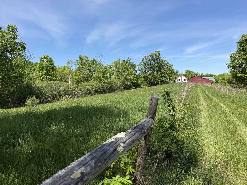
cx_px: 124
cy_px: 92
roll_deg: +1.4
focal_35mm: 24
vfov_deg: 56.8
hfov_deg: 71.6
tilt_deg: -4.4
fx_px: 171
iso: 80
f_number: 1.78
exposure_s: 1/3584
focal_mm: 6.76
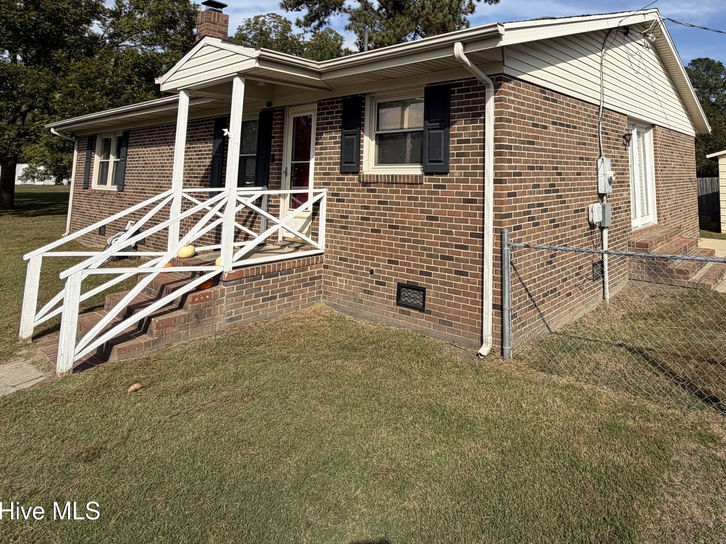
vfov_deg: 57.3
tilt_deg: +6.9
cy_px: 123
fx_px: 461
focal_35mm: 22
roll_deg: +0.0
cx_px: 488
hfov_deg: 73.9
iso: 20
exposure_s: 1/1259
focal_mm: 2.22
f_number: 2.2
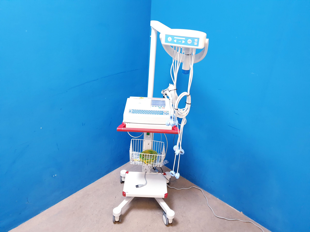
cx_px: 155
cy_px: 116
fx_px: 233
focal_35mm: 26
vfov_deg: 53.1
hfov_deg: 67.3
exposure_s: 1/50
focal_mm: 4.3
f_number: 1.5
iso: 250
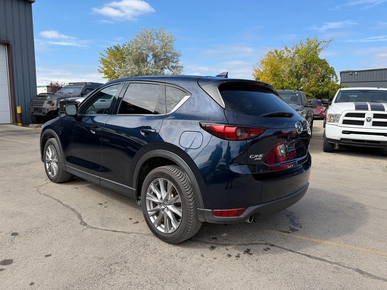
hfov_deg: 71.6
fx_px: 268
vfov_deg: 56.8
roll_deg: -0.2
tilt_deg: -7.1
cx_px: 194
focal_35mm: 24
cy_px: 145
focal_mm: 6.76
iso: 80
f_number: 1.78
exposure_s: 1/2703
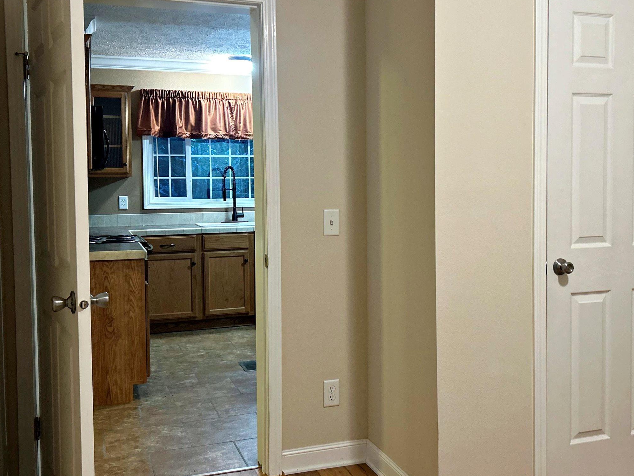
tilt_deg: -2.6
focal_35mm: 40
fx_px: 733
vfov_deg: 35.9
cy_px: 220
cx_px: 364
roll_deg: +1.3
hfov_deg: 46.7
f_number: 1.5
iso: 320
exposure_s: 1/60
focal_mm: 5.7
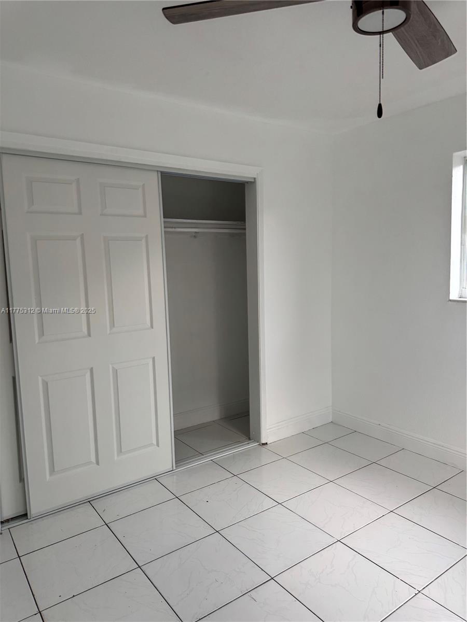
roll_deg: +3.1
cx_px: 234
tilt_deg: -4.3
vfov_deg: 71.6
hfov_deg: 56.8
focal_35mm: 24
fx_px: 432
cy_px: 311
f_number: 1.78
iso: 200
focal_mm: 6.76
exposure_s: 1/96
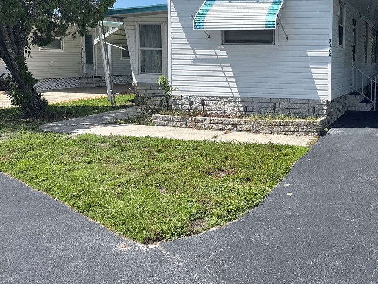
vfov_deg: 33.4
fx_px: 470
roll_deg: -1.4
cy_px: 98
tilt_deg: -5.7
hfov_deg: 41.3
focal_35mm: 43
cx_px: 319
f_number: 1.78
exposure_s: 1/4975
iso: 80
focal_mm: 6.76
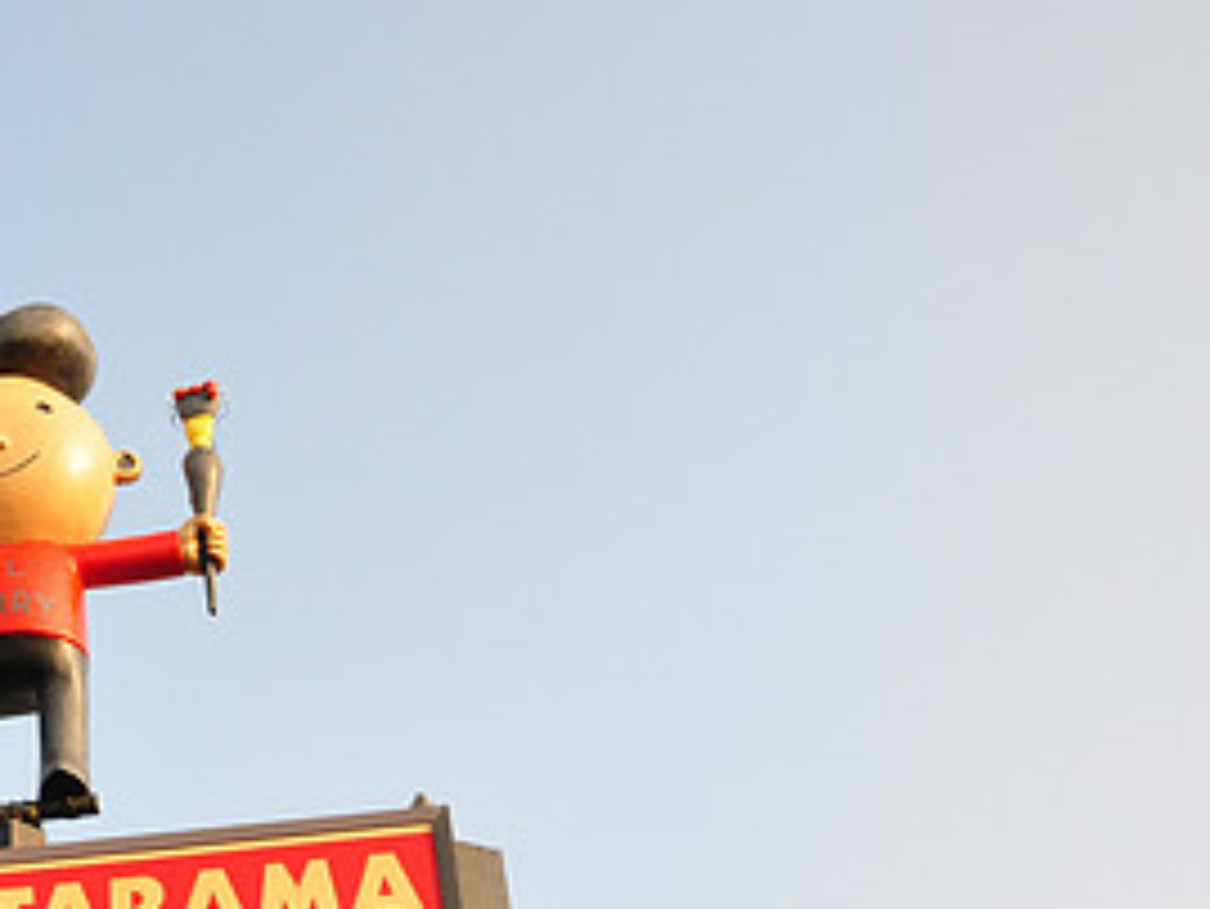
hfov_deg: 29.4
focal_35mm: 62
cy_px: 718
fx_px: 2168
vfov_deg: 23.3
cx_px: 31
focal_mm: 20
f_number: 11
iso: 400
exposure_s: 1/160
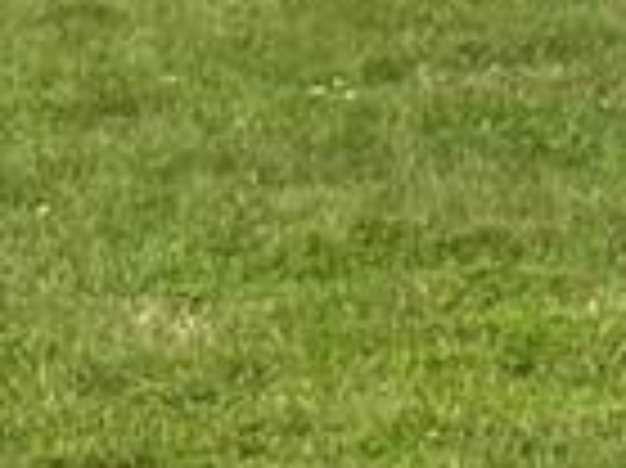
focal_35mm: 354
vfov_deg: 4.1
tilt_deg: +0.3
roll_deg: -0.3
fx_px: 6396
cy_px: -716
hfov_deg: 5.5
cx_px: -477
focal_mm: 6.86
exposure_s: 1/1751
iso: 64
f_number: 1.78
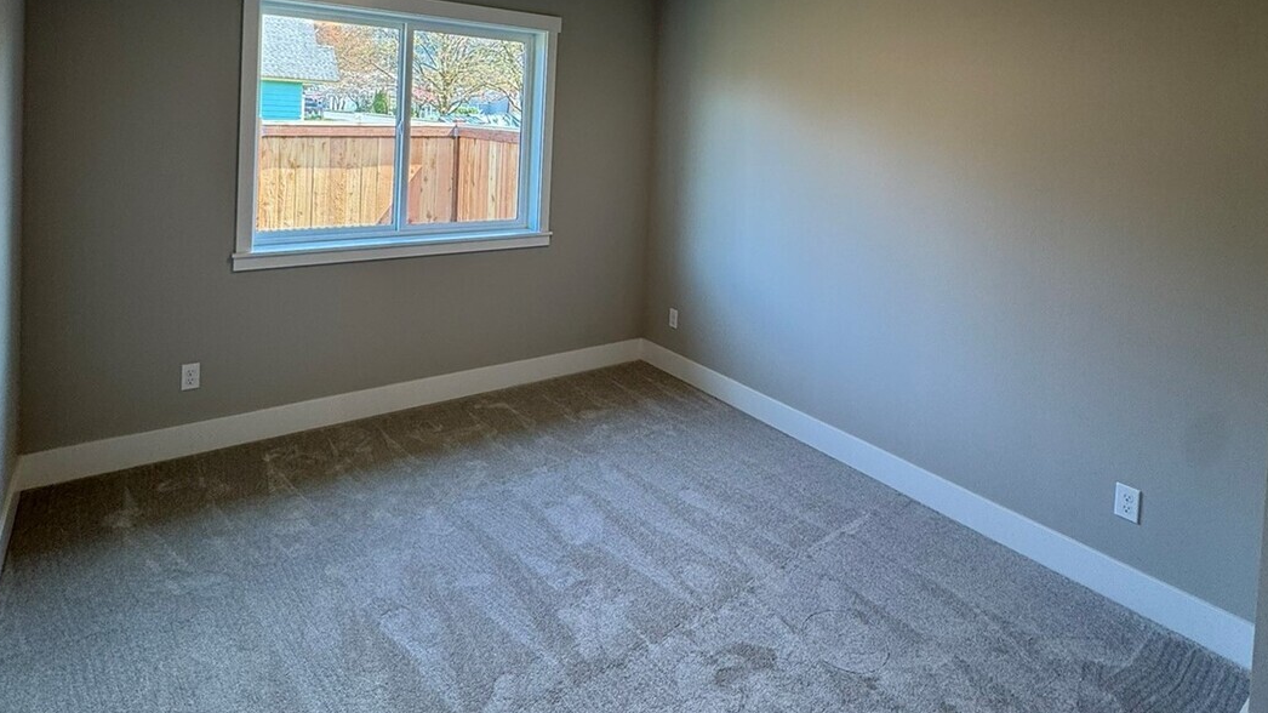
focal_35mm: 21
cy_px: 139
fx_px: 706
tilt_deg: -1.5
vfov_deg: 50.3
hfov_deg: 83.9
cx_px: 639
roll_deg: -2.3
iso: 64
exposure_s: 1/120
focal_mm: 2.22
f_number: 2.2
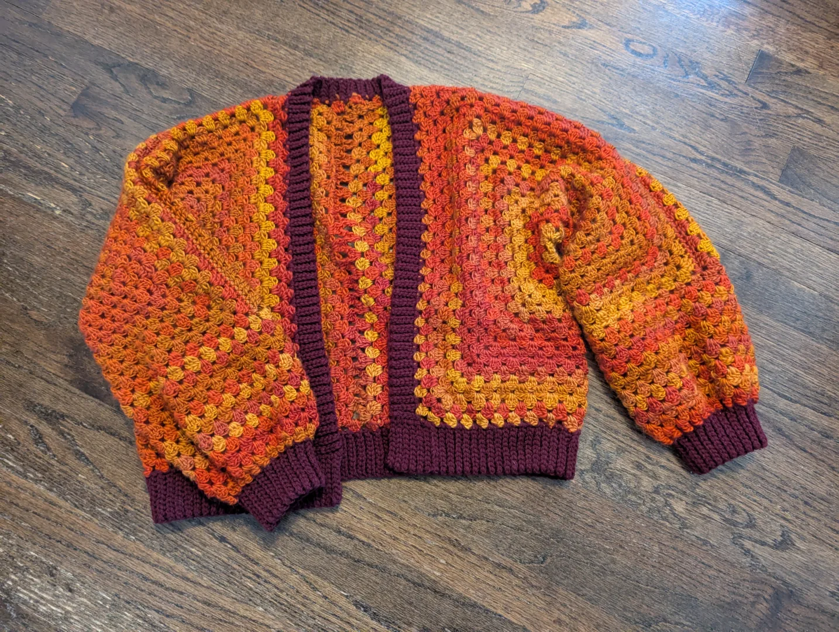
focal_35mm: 24
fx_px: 583
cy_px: 316
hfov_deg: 71.5
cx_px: 420
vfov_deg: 56.9
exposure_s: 1/40
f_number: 1.85
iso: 2757
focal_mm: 6.81
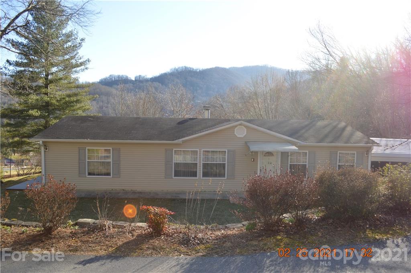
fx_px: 308
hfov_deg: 67.4
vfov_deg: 47.8
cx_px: 206
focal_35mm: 27
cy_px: 136
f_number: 5.6
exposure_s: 1/200
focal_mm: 18
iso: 100
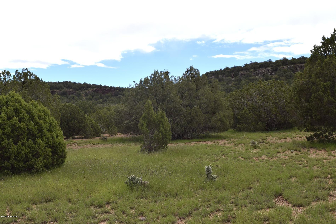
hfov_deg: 42.3
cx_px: 168
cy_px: 112
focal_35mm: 46
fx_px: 434
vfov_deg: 29.0
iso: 100
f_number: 9
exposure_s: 1/200
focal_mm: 31
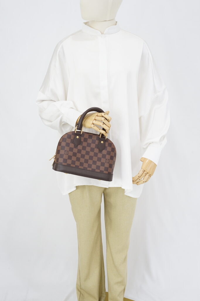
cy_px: 150
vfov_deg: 39.6
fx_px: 416
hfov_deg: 27.0
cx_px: 100
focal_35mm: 50
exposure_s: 1/3
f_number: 9
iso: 640
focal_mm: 50
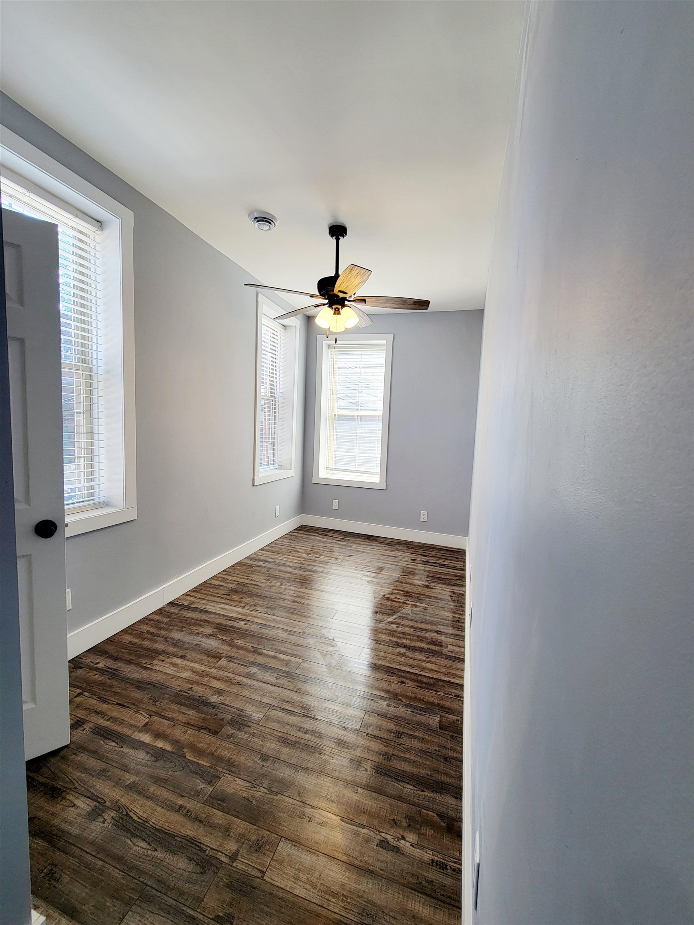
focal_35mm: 13
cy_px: 462
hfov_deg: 89.9
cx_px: 347
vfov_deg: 106.2
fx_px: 348
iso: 50
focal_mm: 2.2
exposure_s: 1/60.2
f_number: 2.2
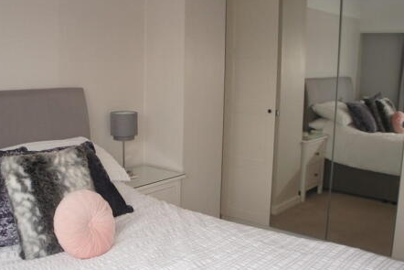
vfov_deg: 33.4
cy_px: 152
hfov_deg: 47.9
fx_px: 449
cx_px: 148
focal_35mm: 40
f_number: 3.5
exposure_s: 1/60
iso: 250
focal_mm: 18
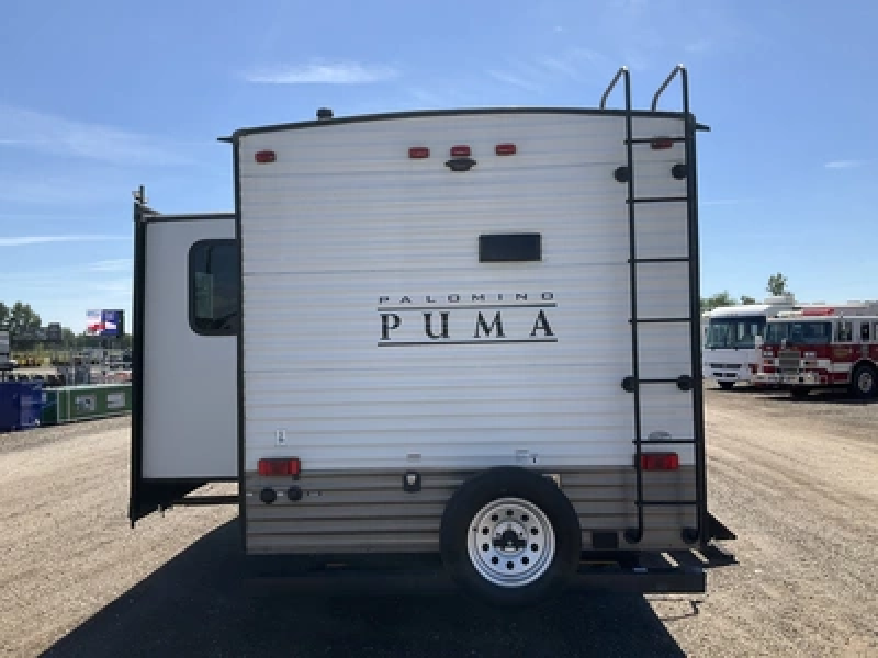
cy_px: 329
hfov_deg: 61.7
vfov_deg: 48.2
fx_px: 736
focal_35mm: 29
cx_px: 439
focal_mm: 3
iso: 25
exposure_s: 1/1848
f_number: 1.8
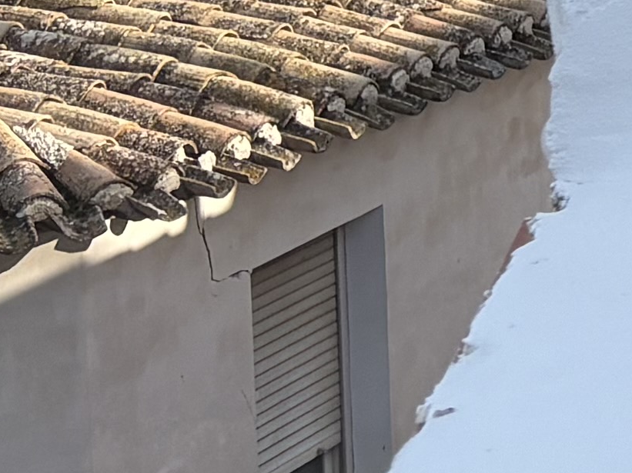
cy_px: -445
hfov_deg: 8.4
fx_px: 3303
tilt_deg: -3.5
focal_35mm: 181
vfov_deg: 7.9
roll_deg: +1.2
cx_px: 2132
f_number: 1.6
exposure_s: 1/1953
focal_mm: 5.96
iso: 50
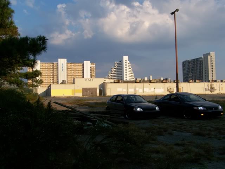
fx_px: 247
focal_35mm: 38
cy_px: 84
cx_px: 112
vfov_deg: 37.7
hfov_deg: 49.0
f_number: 5.6
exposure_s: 1/640
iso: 100
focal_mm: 6.3
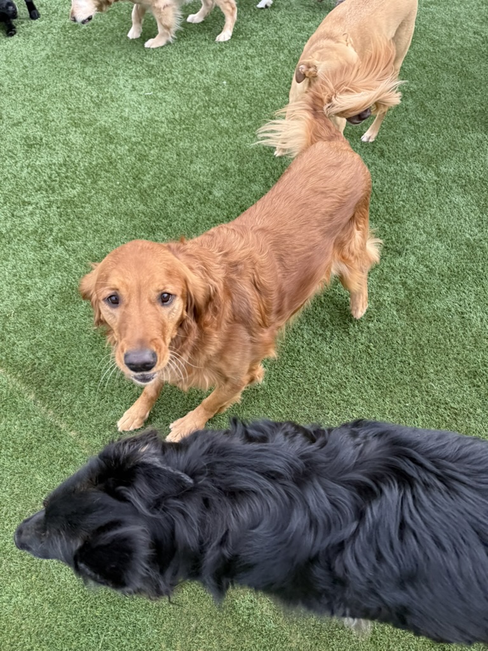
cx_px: 244
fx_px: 451
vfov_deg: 71.6
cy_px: 326
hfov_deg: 56.8
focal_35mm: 24
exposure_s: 1/419
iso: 80
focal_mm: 6.76
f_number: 1.78
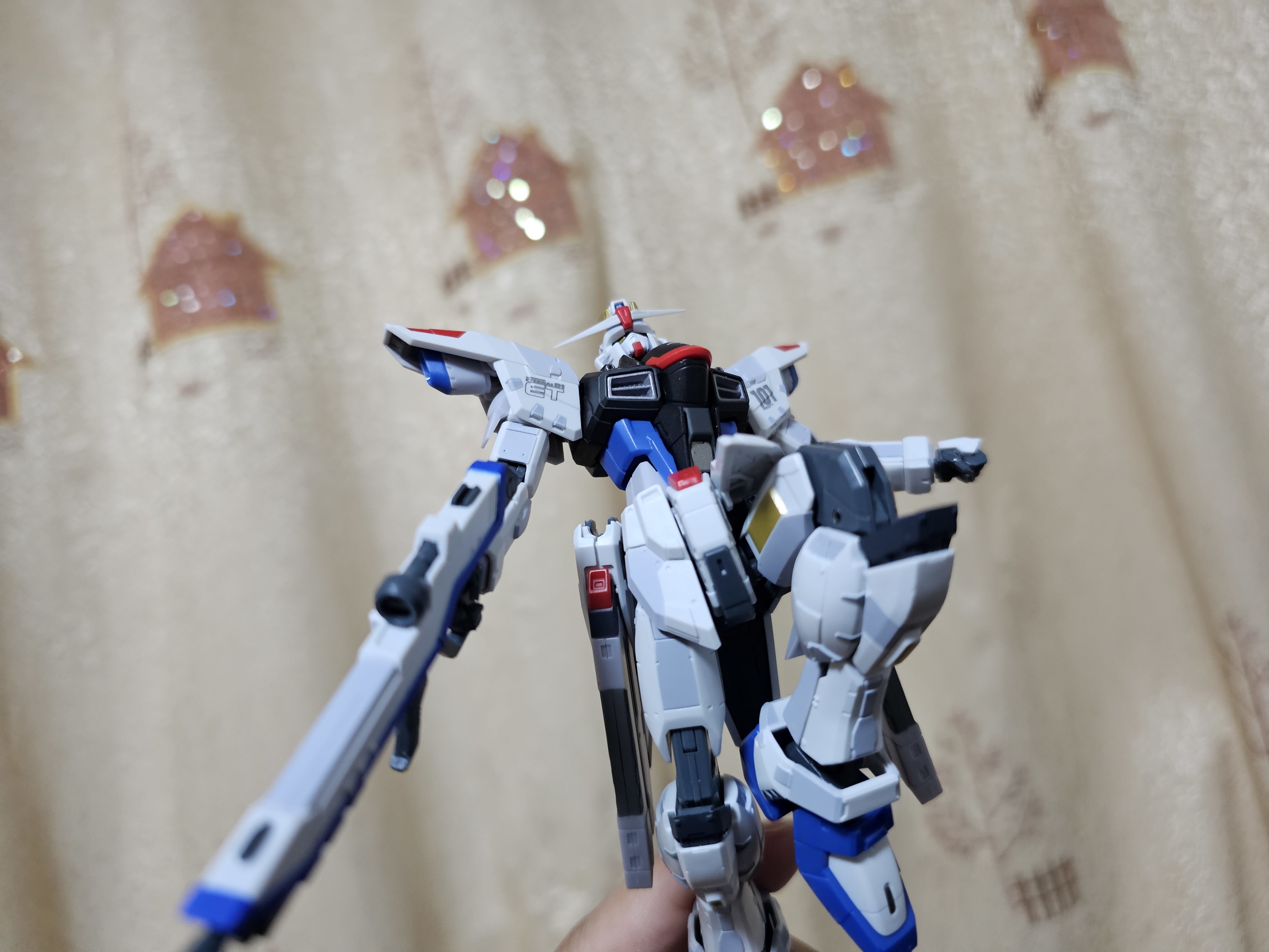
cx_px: 634
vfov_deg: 58.9
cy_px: 476
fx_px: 843
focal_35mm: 23
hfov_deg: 73.9
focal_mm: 6.3
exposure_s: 1/60
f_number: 1.7
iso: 640
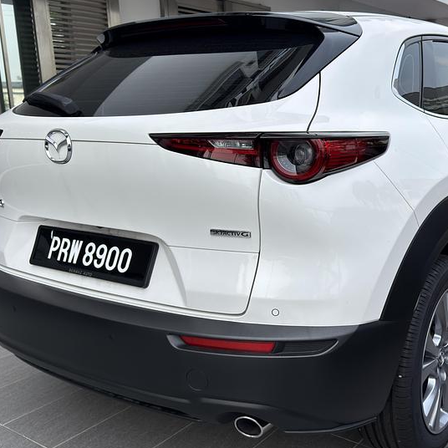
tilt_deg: -10.5
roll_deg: +2.0
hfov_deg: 42.9
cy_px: 232
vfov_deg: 43.9
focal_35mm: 38
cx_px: 318
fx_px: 556
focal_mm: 6.76
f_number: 1.78
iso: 64
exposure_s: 1/1715
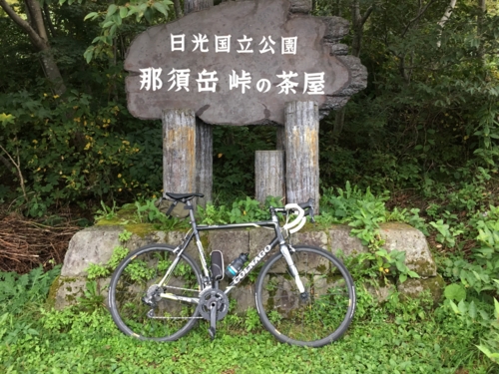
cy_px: 187
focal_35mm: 29
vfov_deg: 48.2
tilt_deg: -5.8
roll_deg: +0.1
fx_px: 418
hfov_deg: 61.7
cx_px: 250
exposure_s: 1/30
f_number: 2.2
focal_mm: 4.15
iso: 80
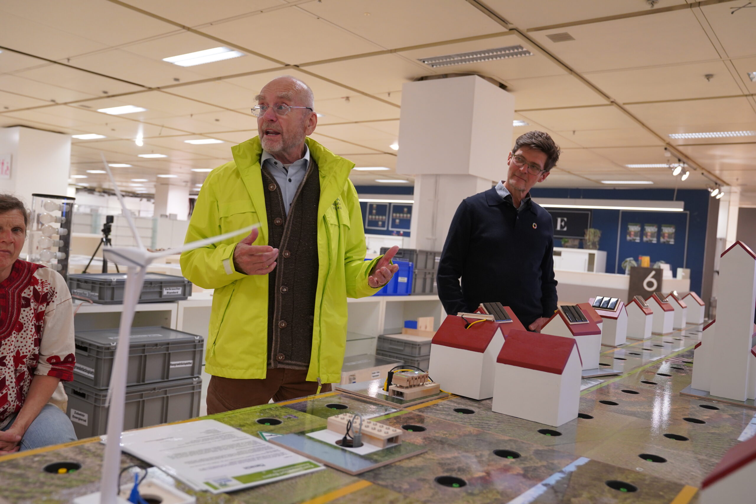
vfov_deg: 43.6
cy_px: 252
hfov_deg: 61.9
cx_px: 378
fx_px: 630
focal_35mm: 30
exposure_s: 1/160
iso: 1600
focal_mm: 30
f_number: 4
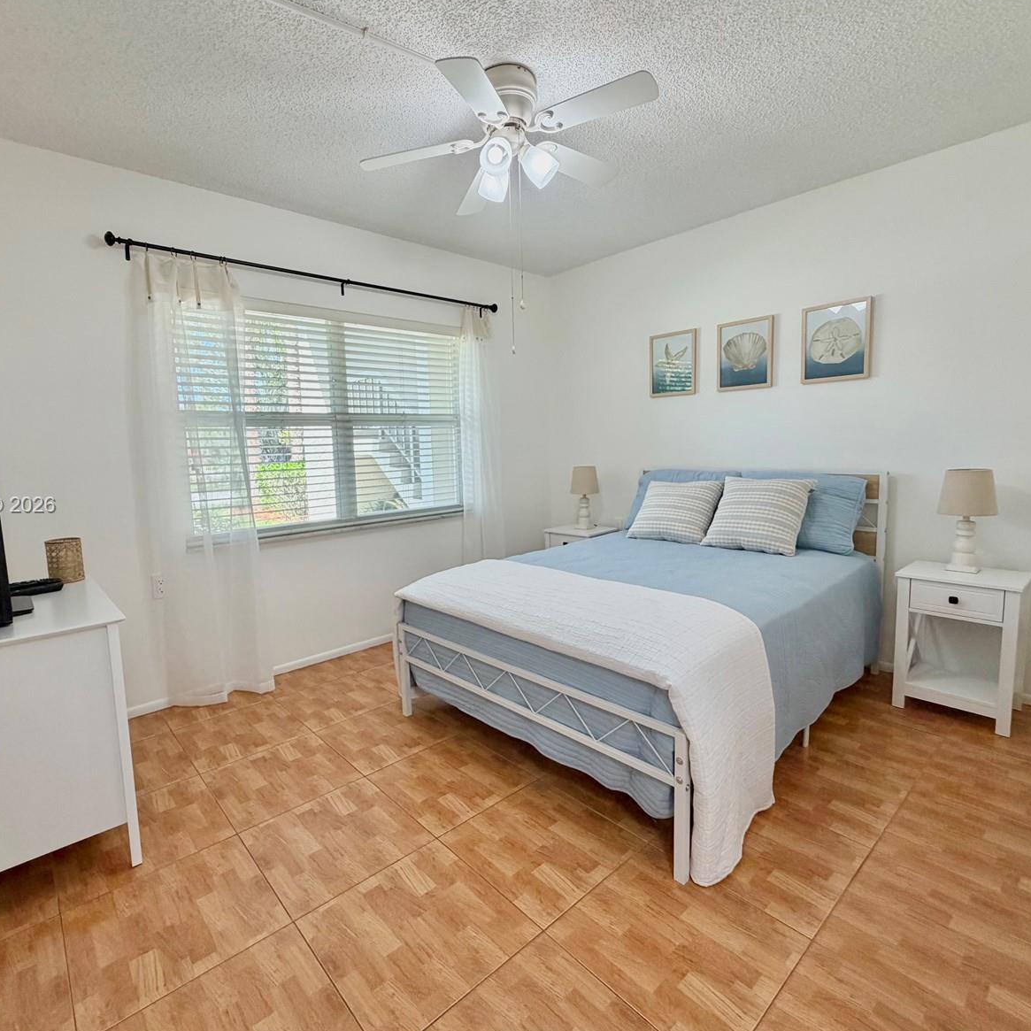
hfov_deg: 83.9
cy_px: 506
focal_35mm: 17
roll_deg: +2.3
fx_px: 573
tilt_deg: -6.0
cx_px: 488
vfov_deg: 84.0
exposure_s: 1/120
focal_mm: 2.22
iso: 160
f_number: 2.2
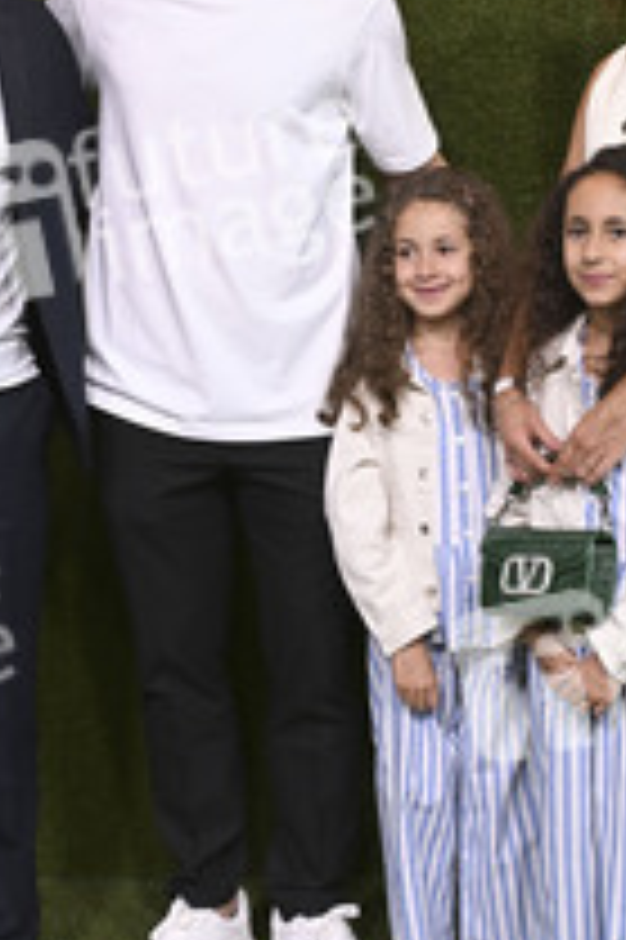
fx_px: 1750
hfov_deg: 20.3
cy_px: 432
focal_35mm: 67
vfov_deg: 30.1
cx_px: 275
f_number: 5
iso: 1600
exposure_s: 1/200
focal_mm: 35
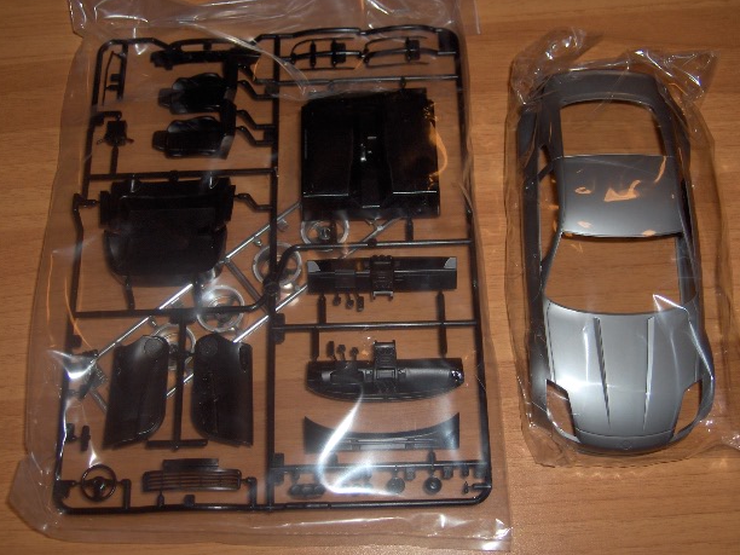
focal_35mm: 46
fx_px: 983
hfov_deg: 41.2
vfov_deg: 31.5
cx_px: 372
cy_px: 267
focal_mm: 9
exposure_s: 1/60
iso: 100
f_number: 2.9
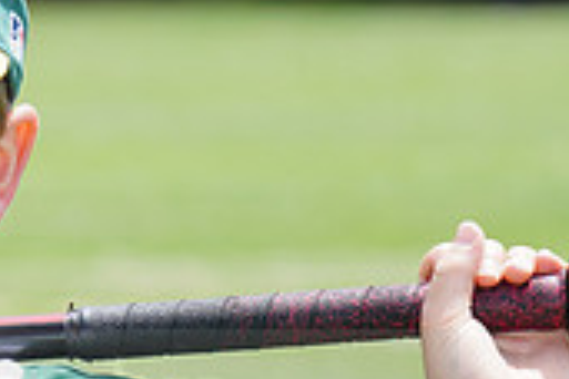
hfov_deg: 3.1
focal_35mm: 663
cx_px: -186
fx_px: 10478
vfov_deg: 2.1
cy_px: 374
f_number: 10
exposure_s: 1/200
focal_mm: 195
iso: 200
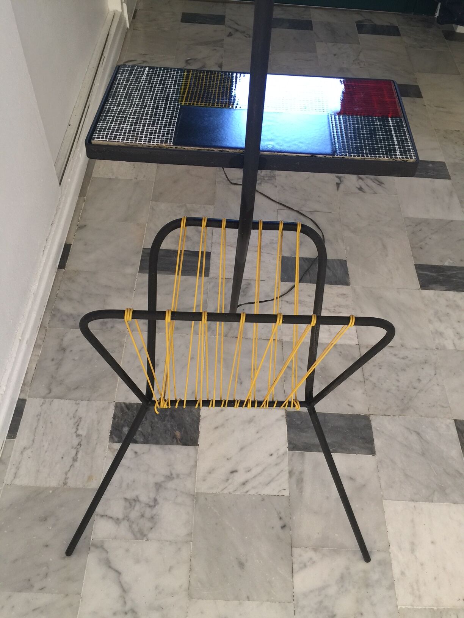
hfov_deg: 48.2
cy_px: 309
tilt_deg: -51.7
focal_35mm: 29
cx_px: 232
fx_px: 518
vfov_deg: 61.7
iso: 50
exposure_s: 1/17
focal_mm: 4.15
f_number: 2.2
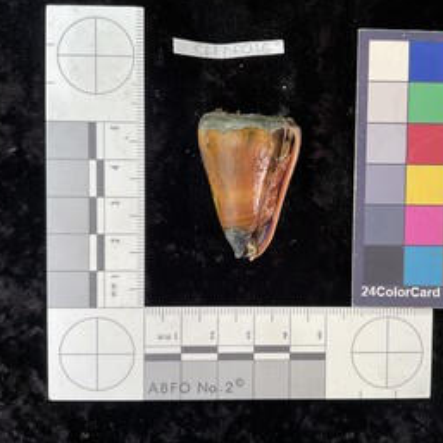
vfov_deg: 47.2
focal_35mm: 35
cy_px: 218
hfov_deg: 47.0
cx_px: 262
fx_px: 507
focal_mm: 3
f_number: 1.8
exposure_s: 1/120
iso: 50
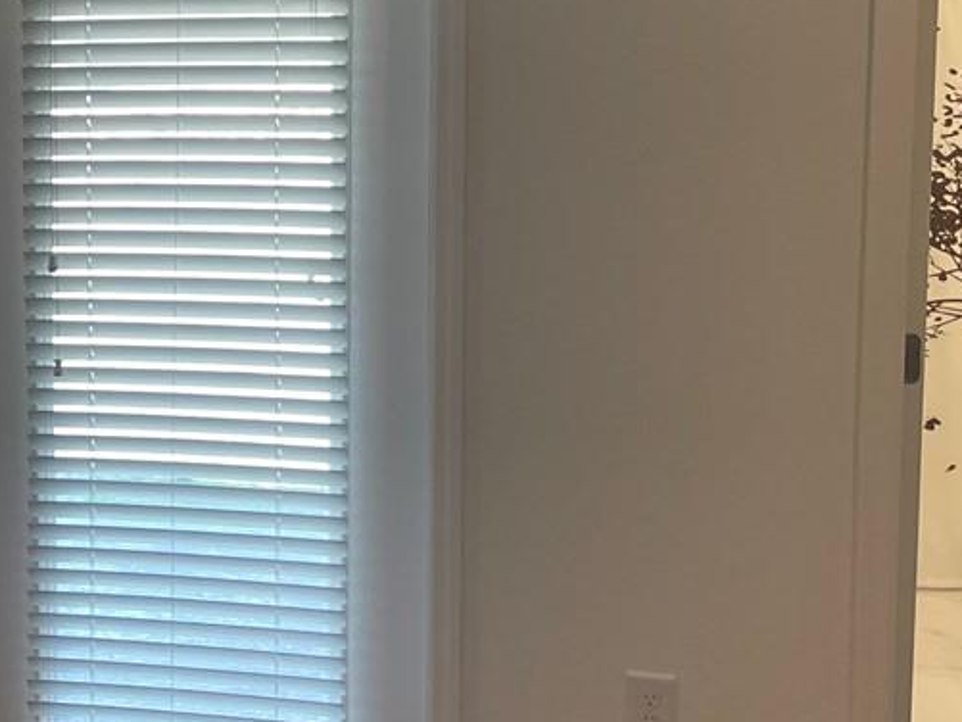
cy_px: 250
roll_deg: +0.9
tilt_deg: -7.3
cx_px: -131
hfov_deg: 22.1
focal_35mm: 83
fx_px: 2307
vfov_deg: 17.7
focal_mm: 4.2
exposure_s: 1/120
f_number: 1.6
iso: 100
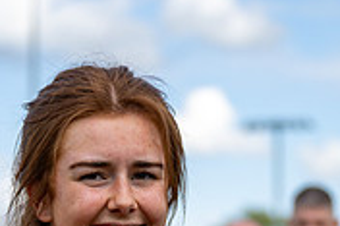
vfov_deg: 6.4
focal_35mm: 211
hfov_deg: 9.8
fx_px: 1991
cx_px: 220
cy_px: 296
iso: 100
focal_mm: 55
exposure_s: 1/1600
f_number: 2.8
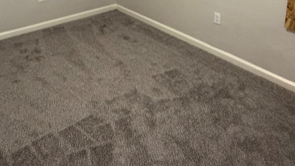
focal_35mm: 36
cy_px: -30
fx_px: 282
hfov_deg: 55.3
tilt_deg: -7.0
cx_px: 140
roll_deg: -0.6
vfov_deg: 28.7
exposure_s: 1/60
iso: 640
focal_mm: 2.22
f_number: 2.2
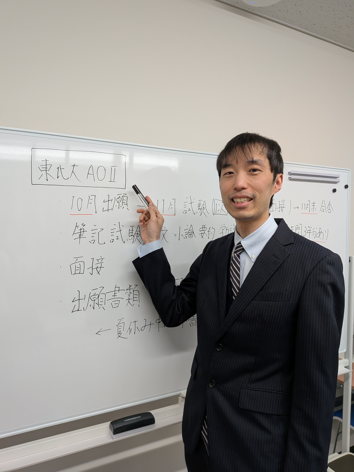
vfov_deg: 71.6
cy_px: 236
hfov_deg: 56.8
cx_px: 177
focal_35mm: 24
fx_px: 327
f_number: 1.7
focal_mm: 4.53
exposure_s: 1/60
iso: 69
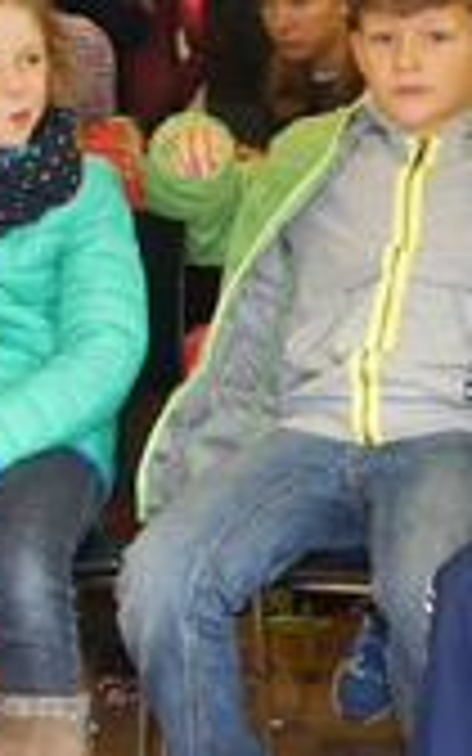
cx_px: 539
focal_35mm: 123
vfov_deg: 16.9
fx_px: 2532
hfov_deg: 10.5
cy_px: 295
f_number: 3.5
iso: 640
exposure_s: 1/60
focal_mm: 18
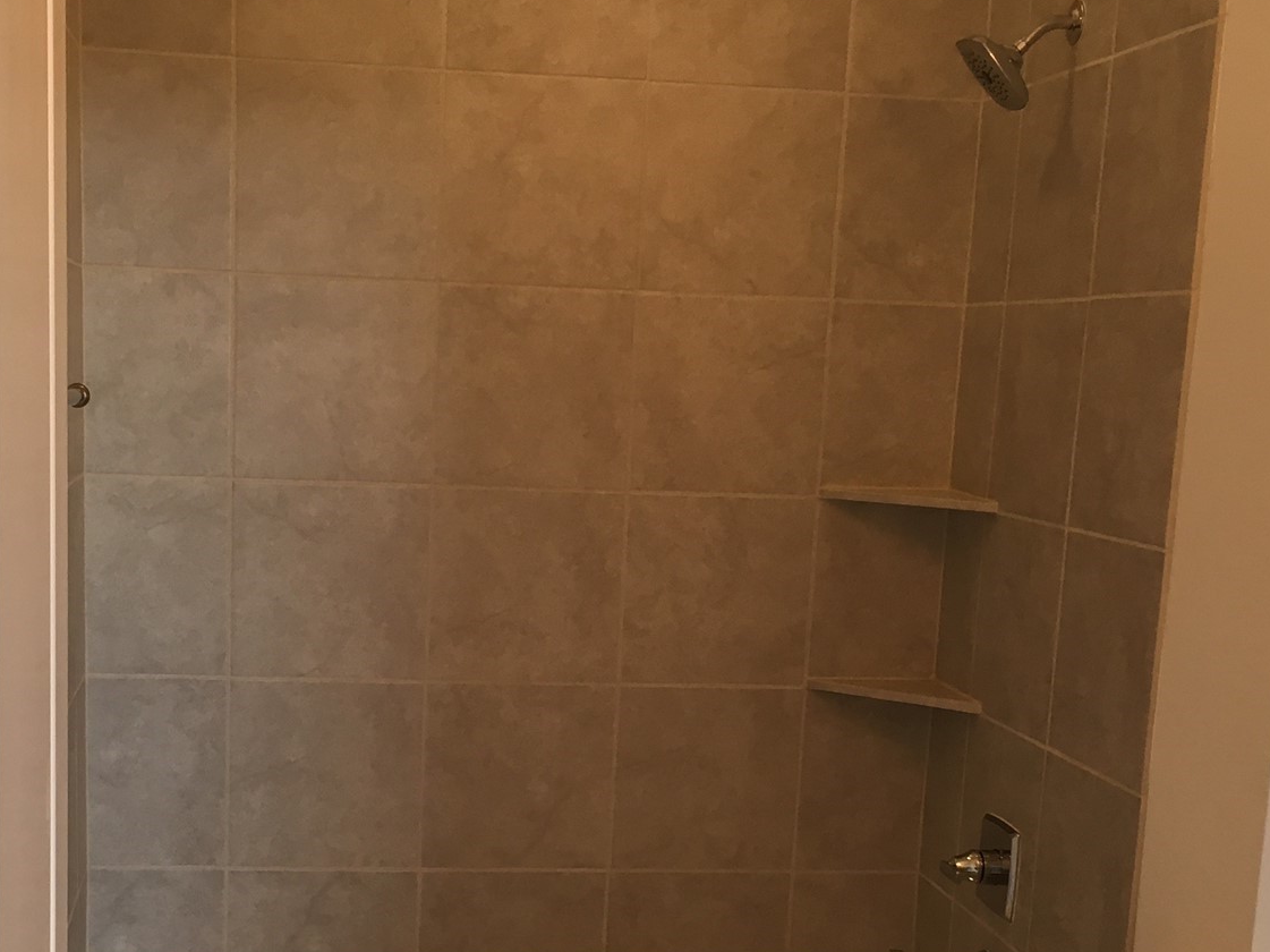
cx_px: 521
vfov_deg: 27.2
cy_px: 708
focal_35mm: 53
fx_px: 1944
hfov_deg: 36.1
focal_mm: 4.15
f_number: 2.2
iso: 25
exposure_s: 1/40
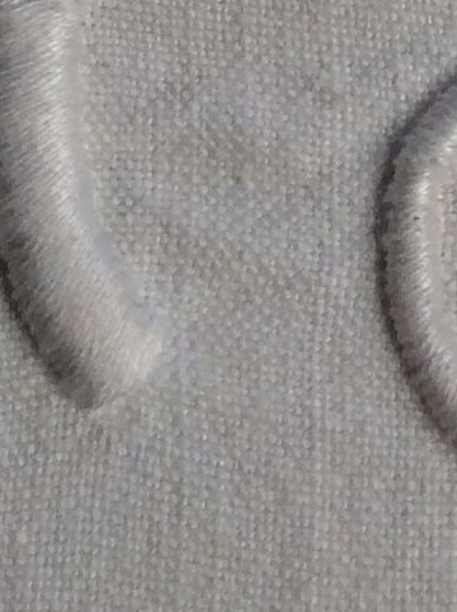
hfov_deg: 8.6
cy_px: -324
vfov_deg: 11.0
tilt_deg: -75.4
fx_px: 3036
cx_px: 372
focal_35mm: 172
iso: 50
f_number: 2.4
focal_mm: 3.3
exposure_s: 1/100
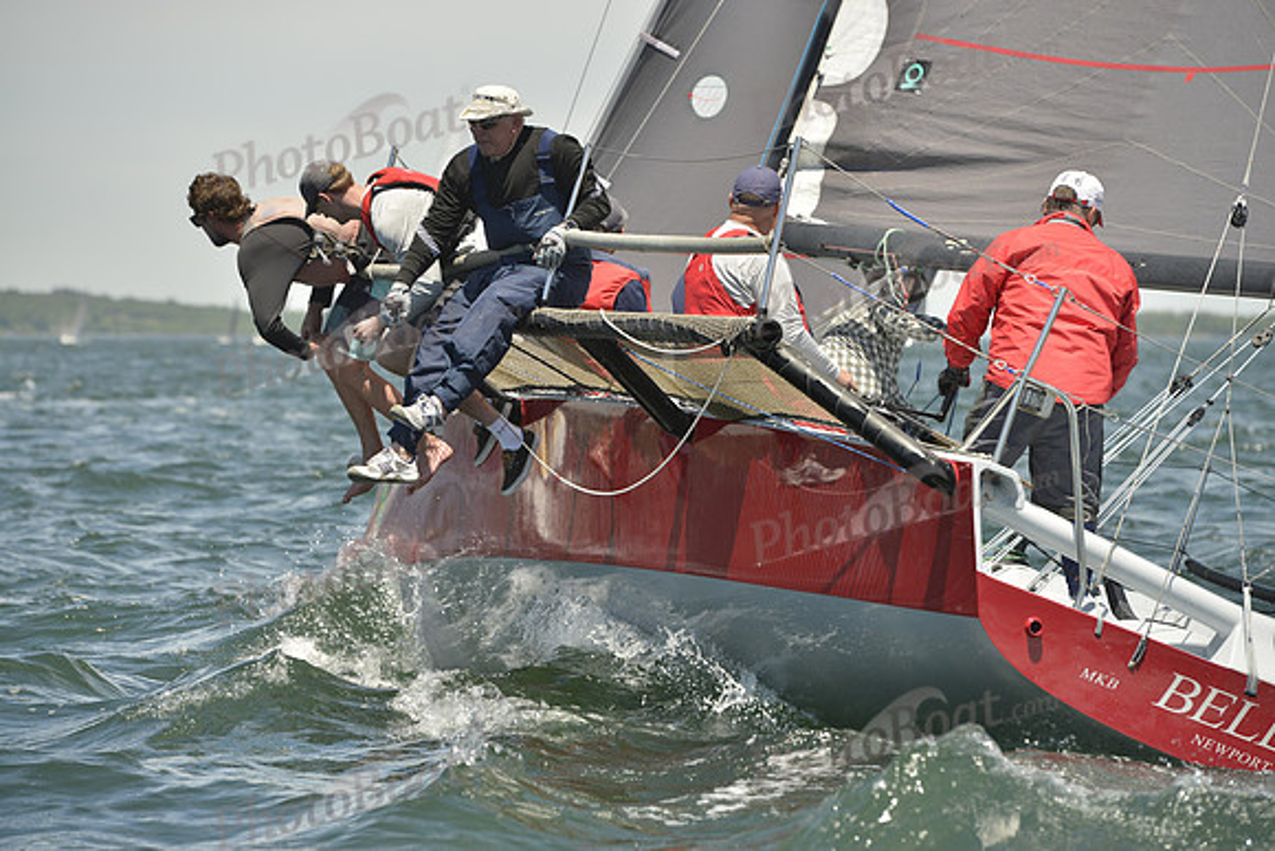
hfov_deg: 12.1
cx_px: 638
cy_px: 426
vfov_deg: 8.1
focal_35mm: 170
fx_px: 6022
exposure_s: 1/1600
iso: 280
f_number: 6.3
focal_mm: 170
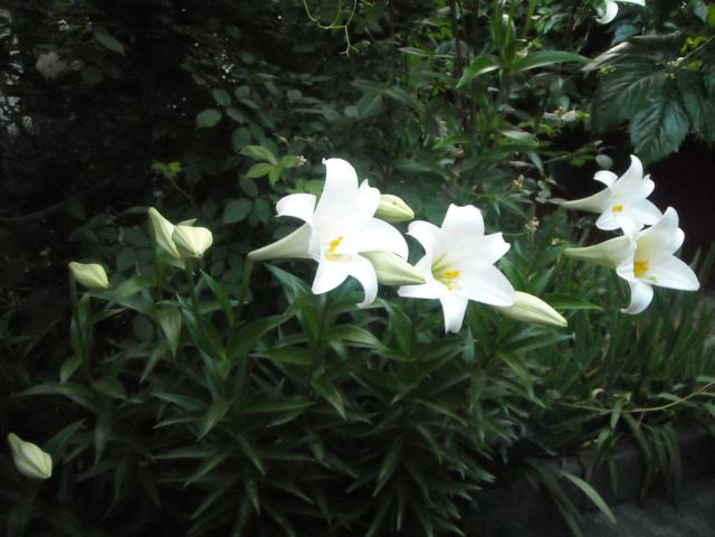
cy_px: 268
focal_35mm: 35
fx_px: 723
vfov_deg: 40.7
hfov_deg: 52.6
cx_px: 358
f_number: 2.8
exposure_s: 1/141
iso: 800
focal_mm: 5.7
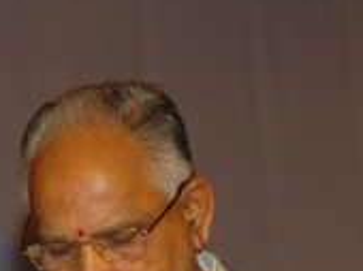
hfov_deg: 4.0
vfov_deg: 3.0
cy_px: 411
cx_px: -117
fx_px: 5215
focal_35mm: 498
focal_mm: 98
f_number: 5
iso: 400
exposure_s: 1/80
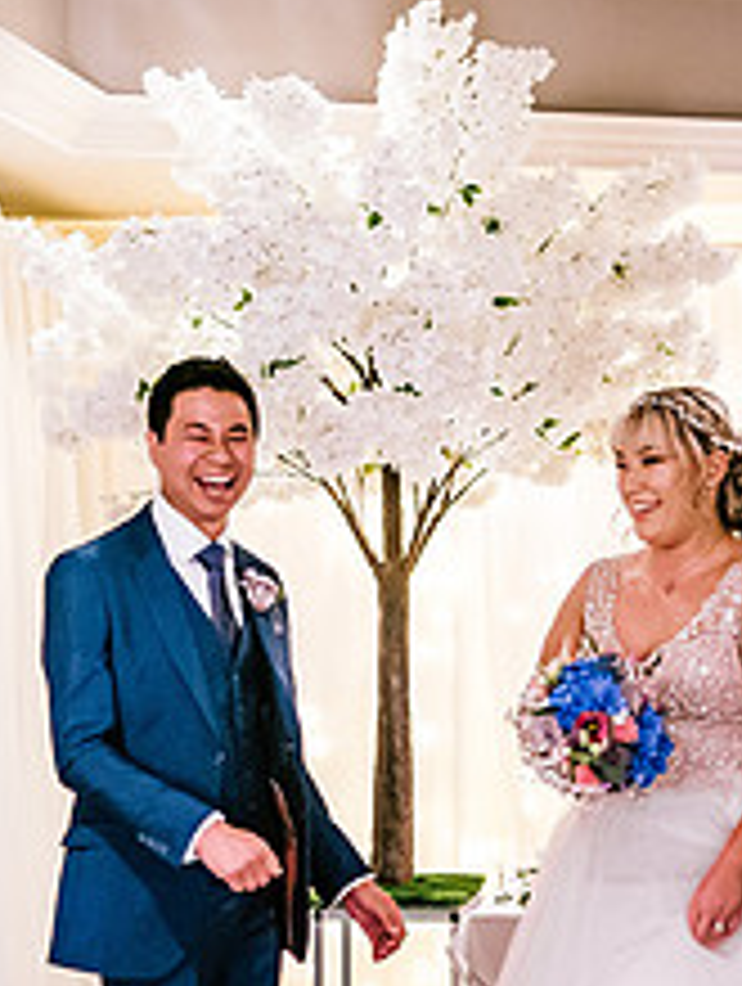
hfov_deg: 16.5
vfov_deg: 21.8
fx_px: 2536
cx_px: 648
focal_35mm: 89
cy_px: 727
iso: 2500
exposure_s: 1/250
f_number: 1.4
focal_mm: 35
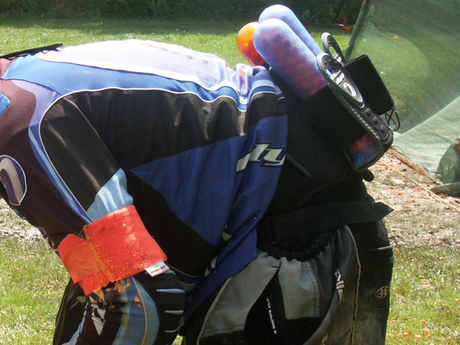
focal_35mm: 166
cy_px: 210
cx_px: -35
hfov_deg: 11.7
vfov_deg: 8.9
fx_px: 2206
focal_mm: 17.5
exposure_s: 1/125
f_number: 6.3
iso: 64
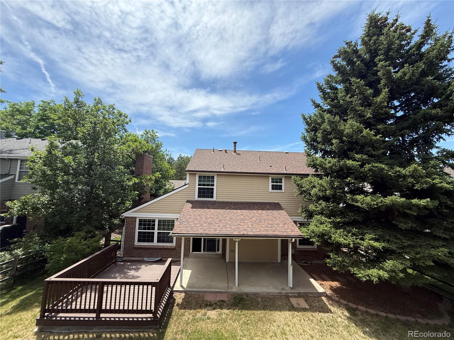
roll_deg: -4.5
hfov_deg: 102.1
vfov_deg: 85.7
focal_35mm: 14
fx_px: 184
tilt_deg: +12.4
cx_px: 227
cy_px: 170
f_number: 2.2
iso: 50
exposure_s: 1/1464
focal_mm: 2.22
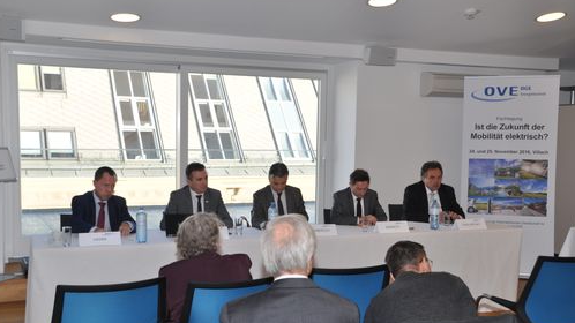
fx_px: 664
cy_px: 180
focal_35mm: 44
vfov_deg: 27.4
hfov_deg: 46.8
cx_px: 284
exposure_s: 1/125
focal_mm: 27
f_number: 5.6
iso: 280
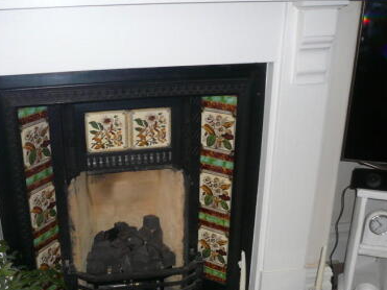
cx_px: 142
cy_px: 216
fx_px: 492
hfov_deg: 42.6
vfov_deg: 32.3
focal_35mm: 44
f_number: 2.8
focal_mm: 4.6
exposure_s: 1/30
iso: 100
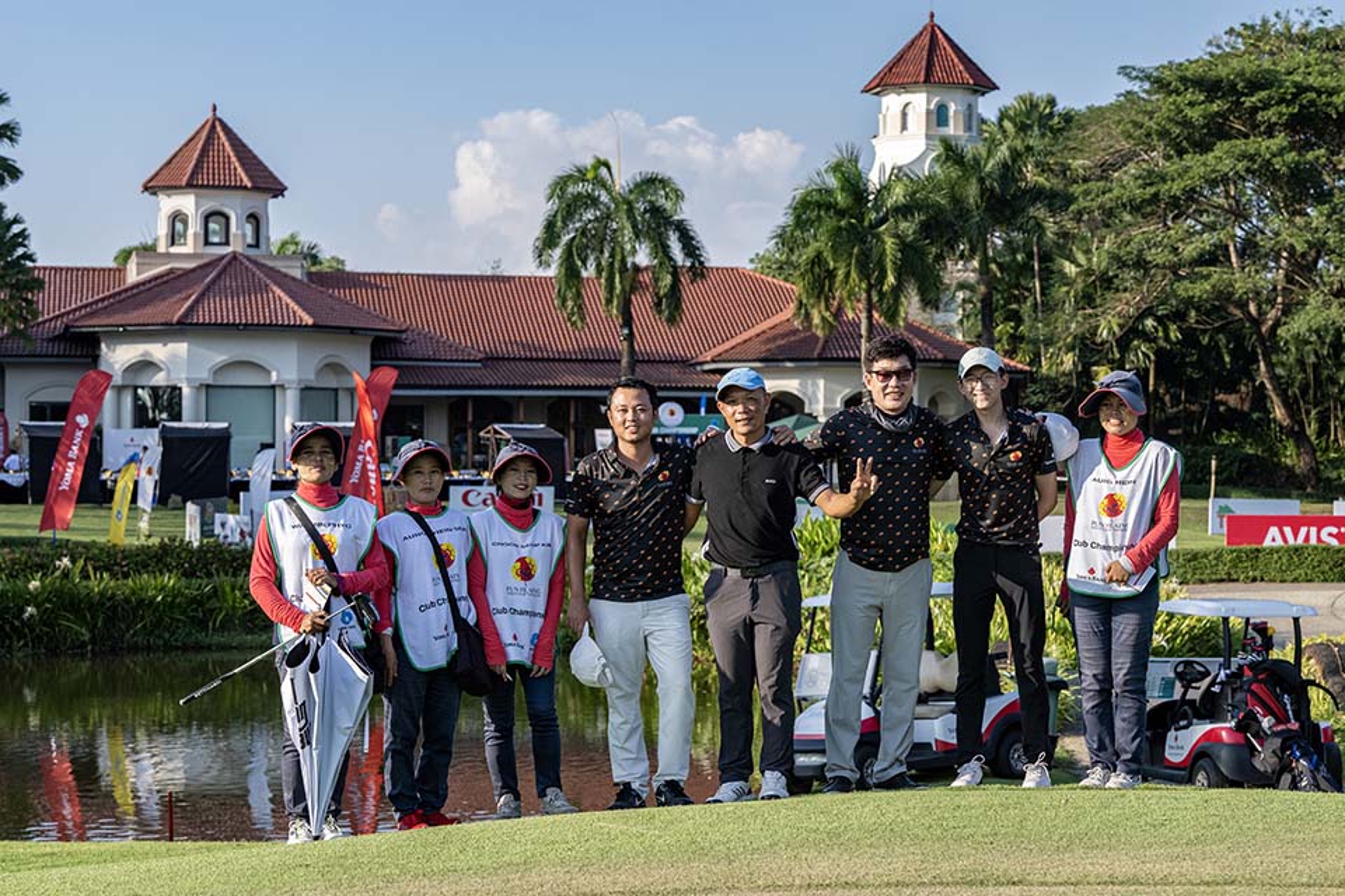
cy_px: 448
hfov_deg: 27.7
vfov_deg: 18.7
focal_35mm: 73
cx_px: 672
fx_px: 2727
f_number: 5.6
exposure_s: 1/2000
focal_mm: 73
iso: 900
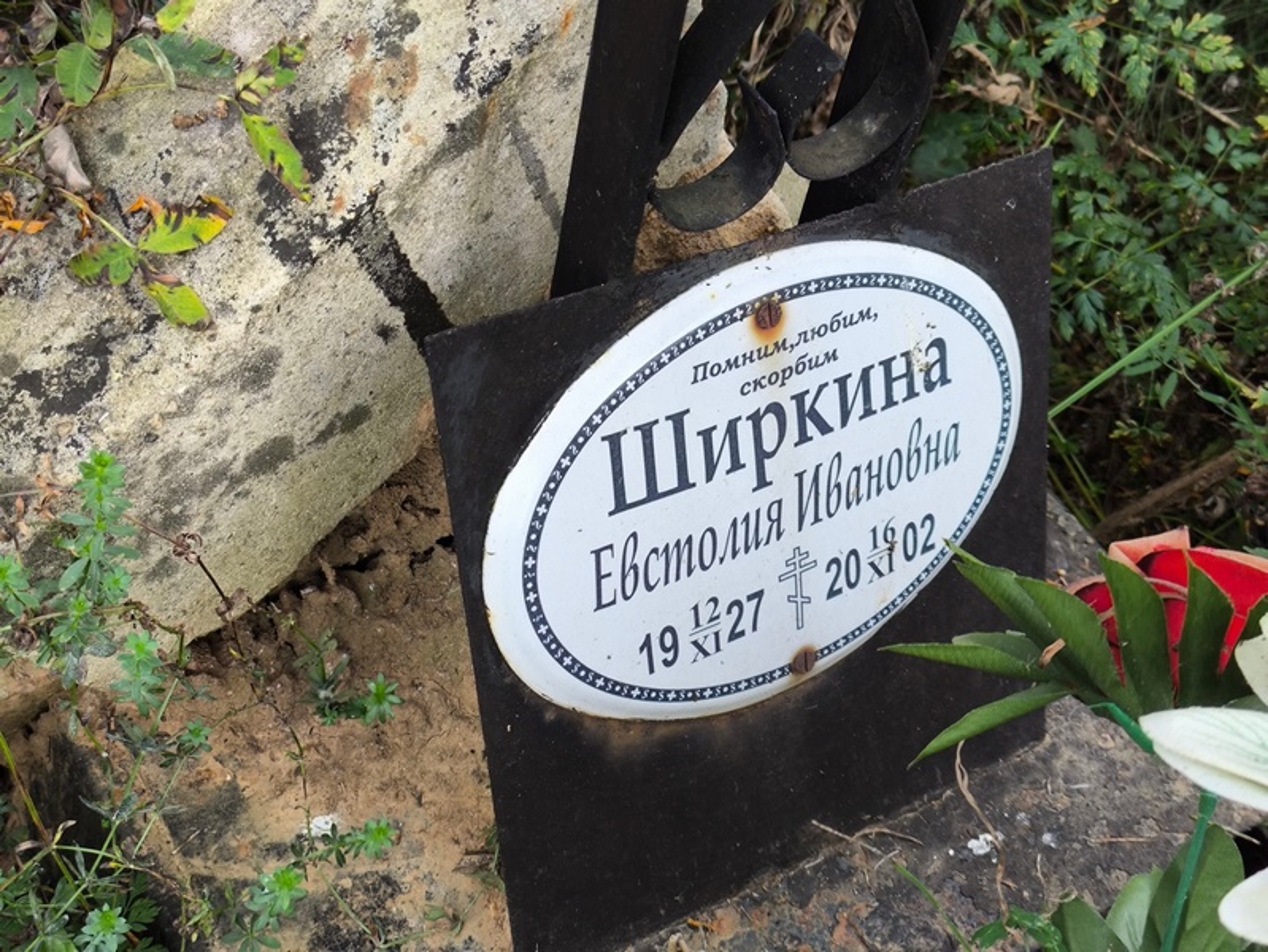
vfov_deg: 29.1
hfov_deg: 38.2
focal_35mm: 50
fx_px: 1832
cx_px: 634
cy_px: 476
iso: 80
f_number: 1.7
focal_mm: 4.71
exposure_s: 1/120
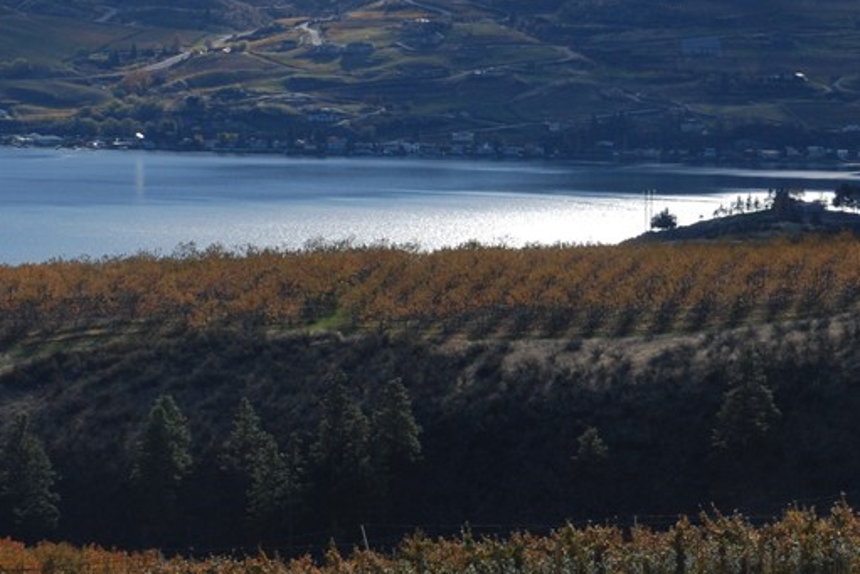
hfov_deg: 9.7
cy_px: 146
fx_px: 5018
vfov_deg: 6.5
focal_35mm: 210
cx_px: 832
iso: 200
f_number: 5.3
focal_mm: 66
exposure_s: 1/500
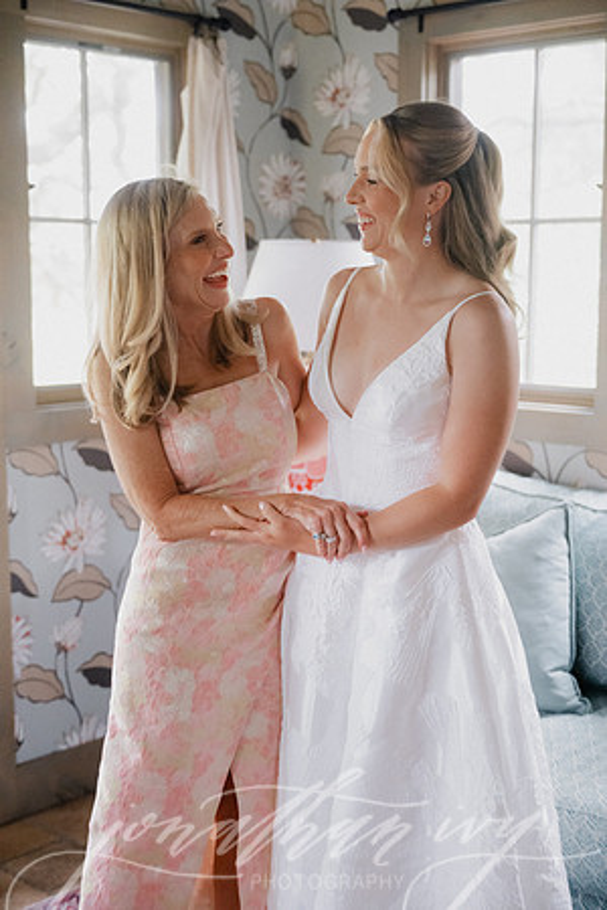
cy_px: 455
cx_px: 304
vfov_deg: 37.5
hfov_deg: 25.5
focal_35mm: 53
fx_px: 1340
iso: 5000
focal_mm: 53
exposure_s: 1/160
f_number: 2.8
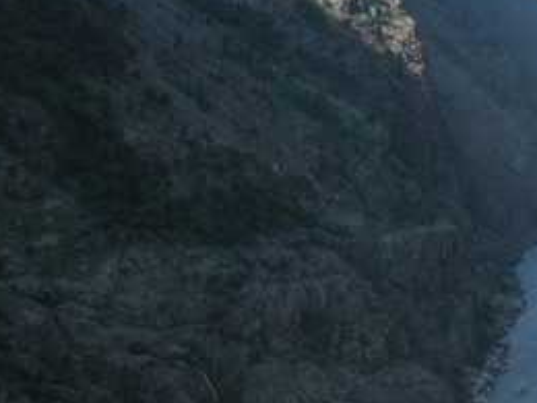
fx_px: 1334
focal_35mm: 86
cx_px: 537
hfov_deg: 21.9
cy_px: 10
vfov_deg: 16.8
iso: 100
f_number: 5.6
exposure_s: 1/258
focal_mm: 8.9
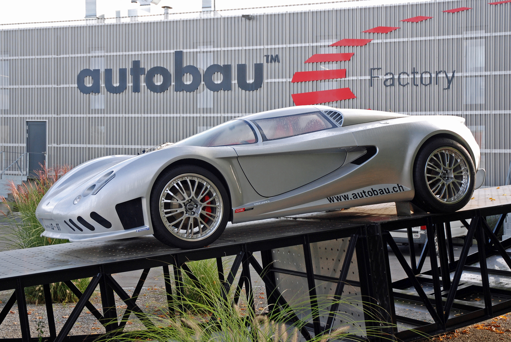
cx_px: 256
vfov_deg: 25.8
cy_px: 171
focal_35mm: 52
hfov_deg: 37.8
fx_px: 746
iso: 200
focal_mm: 35
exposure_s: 1/125
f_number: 5.6
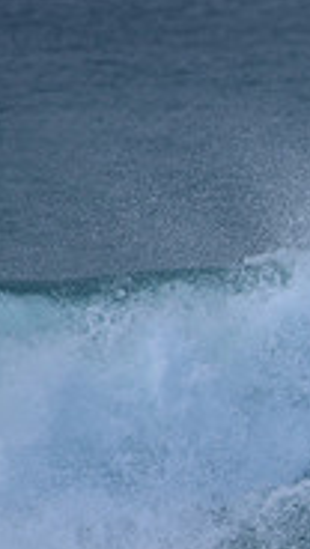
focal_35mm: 1672
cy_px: 464
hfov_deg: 0.7
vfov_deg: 1.3
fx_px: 24344
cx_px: 689
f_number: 5.6
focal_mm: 500
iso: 140
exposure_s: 1/800
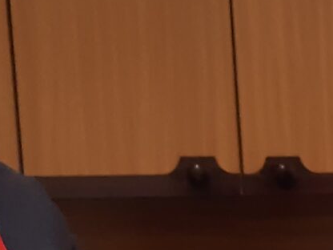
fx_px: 1539
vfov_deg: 8.9
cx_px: 533
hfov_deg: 11.7
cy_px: 451
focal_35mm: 160
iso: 250
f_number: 1.7
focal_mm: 3.92
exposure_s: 1/25
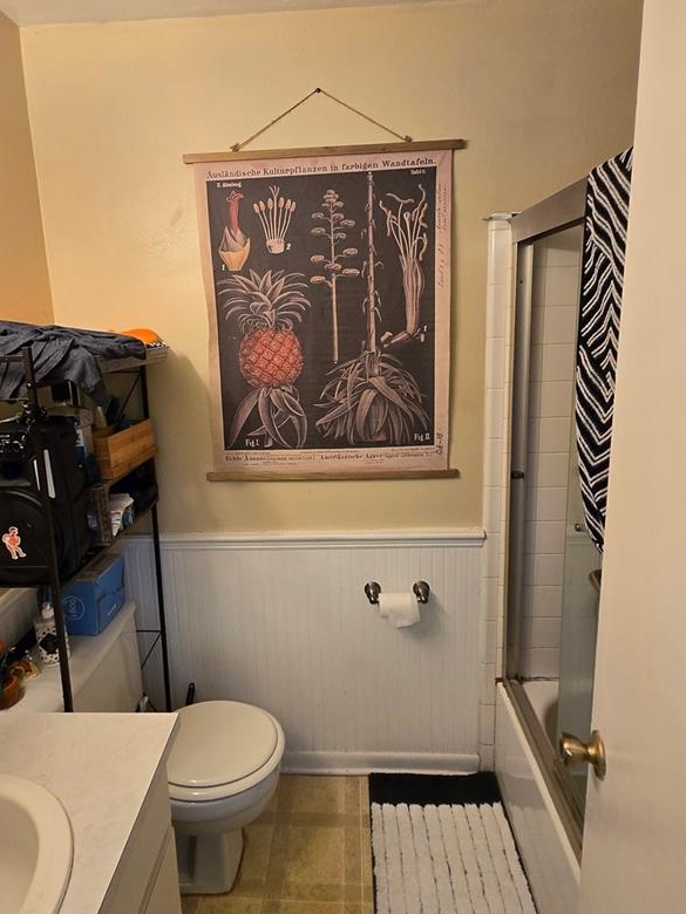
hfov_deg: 65.8
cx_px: 311
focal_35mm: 20
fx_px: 528
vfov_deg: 81.6
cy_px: 416
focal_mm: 1.7
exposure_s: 1/60
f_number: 2.2
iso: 125
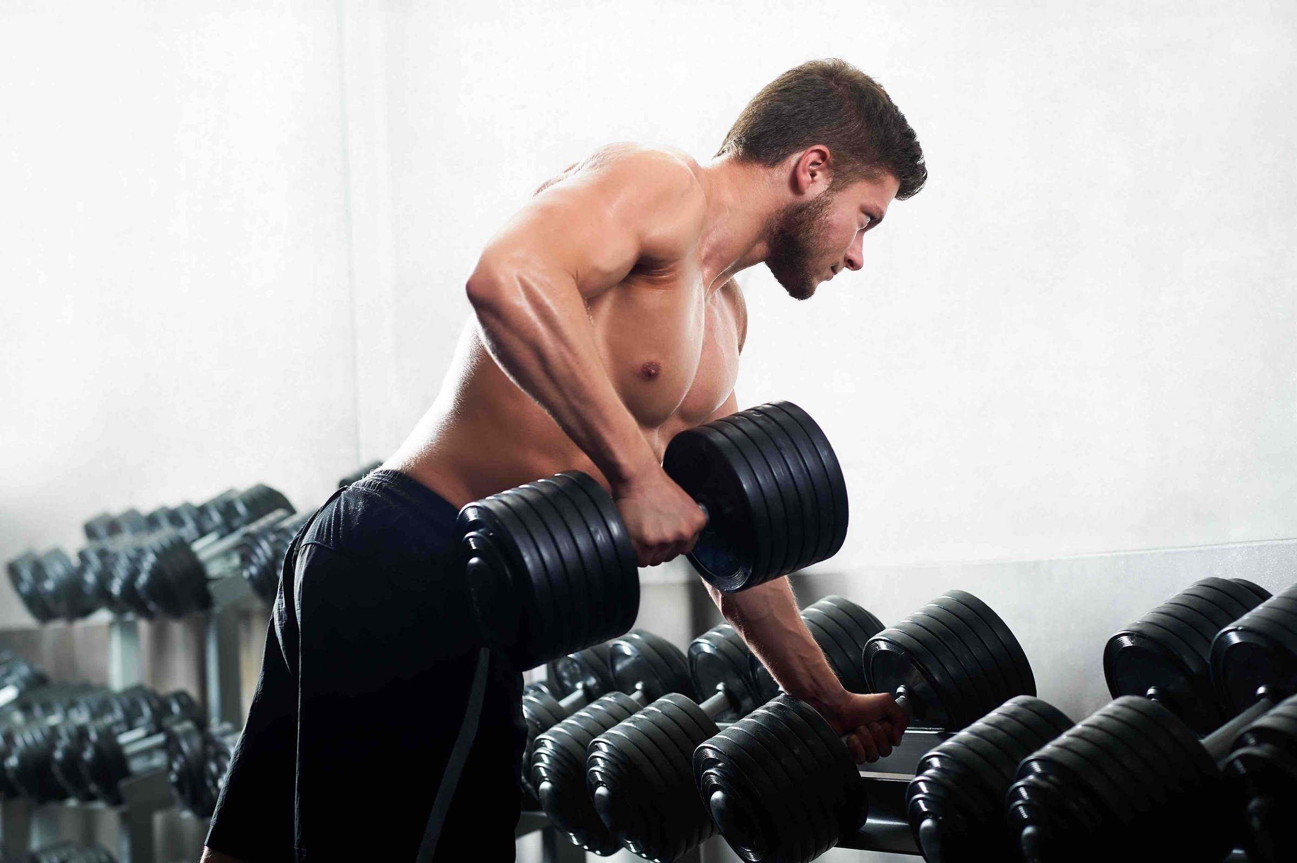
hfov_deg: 23.9
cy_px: 432
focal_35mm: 85
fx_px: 3060
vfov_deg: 16.1
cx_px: 648
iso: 200
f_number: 4
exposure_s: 1/200
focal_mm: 85
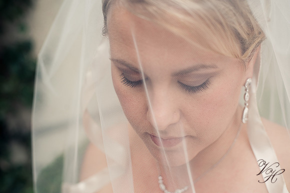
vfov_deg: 27.0
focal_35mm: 50
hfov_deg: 39.6
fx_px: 403
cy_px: 96
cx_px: 145
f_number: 3.5
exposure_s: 1/640
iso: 400
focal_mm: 50
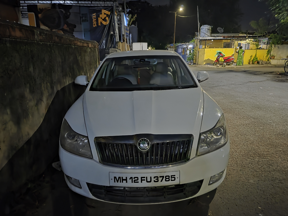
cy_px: 108
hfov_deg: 73.9
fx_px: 191
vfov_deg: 58.9
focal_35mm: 23
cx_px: 144
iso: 2500
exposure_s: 1/25
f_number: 1.8
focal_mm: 5.4
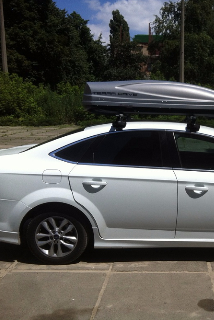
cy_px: 160
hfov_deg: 26.8
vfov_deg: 40.3
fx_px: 437
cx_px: 181
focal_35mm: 49
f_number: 2.8
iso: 80
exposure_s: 1/2155
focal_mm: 3.85
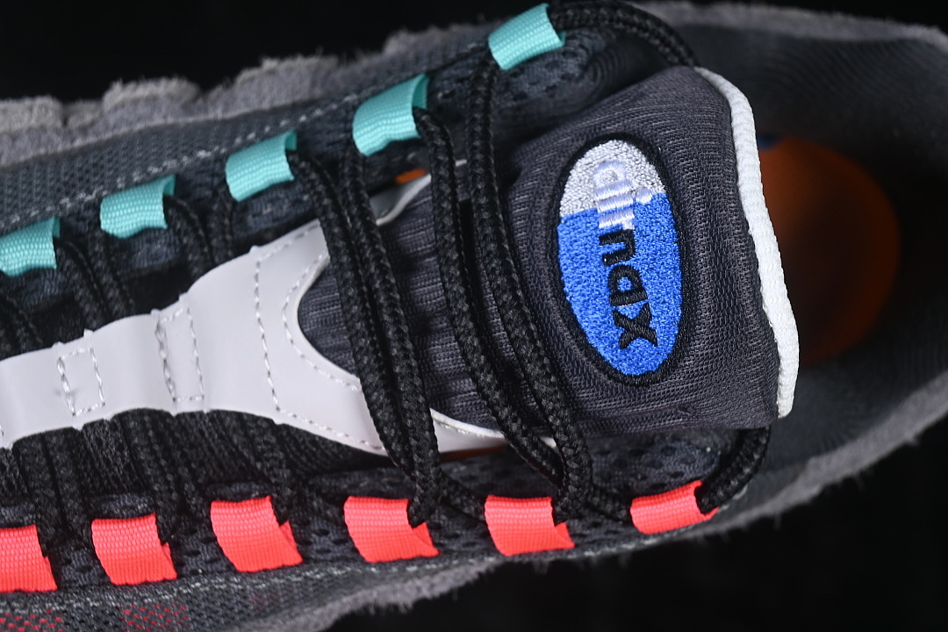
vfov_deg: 18.2
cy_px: 316
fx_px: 1975
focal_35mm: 75
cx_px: 474
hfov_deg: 27.0
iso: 160
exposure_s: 1/60
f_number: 7.1
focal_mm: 50
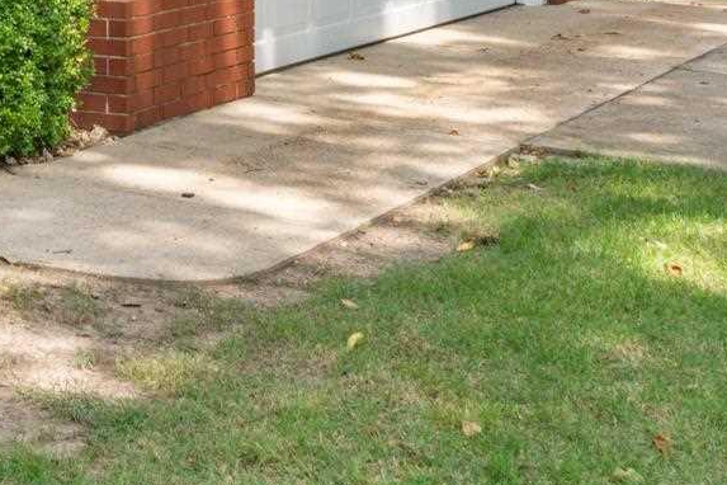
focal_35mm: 99
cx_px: -208
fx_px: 1996
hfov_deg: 19.2
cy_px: -228
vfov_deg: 13.1
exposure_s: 1/1600
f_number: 7.1
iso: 320
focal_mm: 15.1
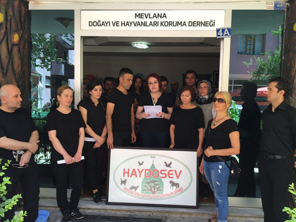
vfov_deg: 48.2
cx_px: 148
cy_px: 111
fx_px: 248
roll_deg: -0.7
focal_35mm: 29
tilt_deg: -4.0
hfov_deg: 61.7
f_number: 2.2
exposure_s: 1/100
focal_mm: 4.15
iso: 40
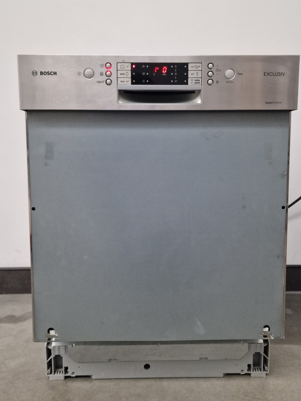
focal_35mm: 29
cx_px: 152
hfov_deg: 48.2
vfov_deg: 61.6
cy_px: 184
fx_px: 336
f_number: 1.8
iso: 800
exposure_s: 1/100
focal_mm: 6.4
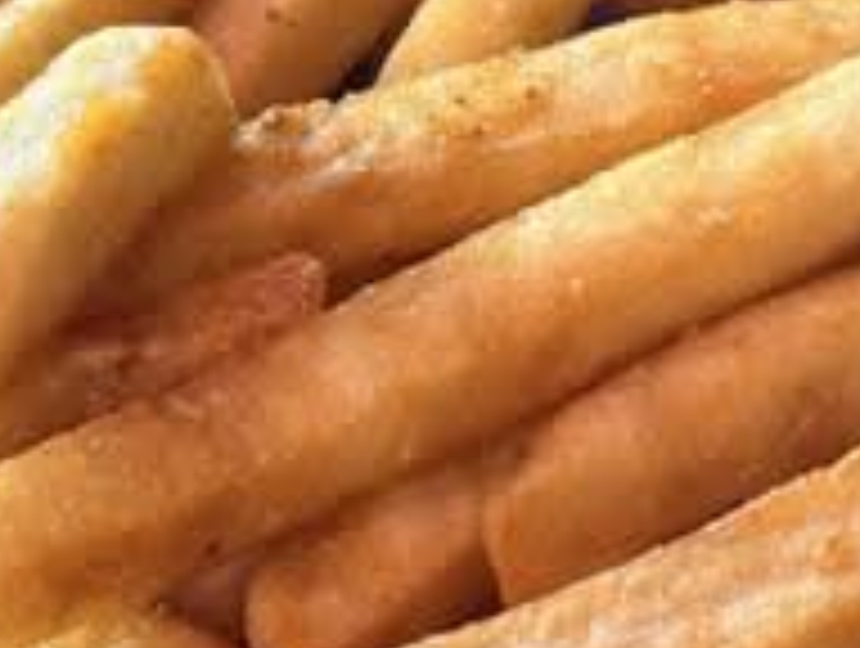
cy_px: 45
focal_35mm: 147
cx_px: 396
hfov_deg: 13.4
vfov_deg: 10.1
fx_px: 3659
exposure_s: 1/60
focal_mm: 6.76
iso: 100
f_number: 1.78
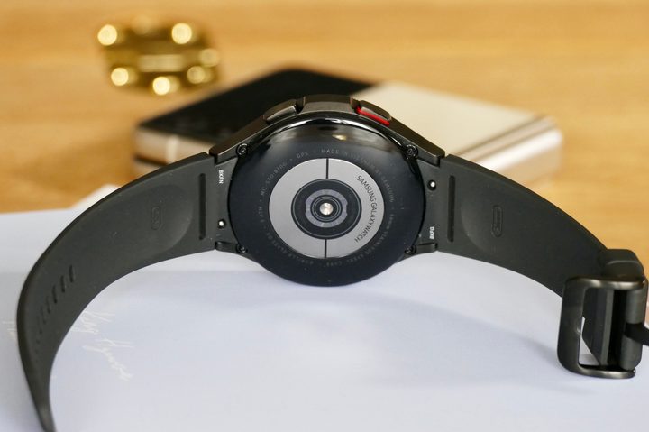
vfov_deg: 4.5
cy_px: 216
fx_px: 5495
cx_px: 324
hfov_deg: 6.8
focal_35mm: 305
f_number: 4
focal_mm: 111.12
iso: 1250
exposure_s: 1/125
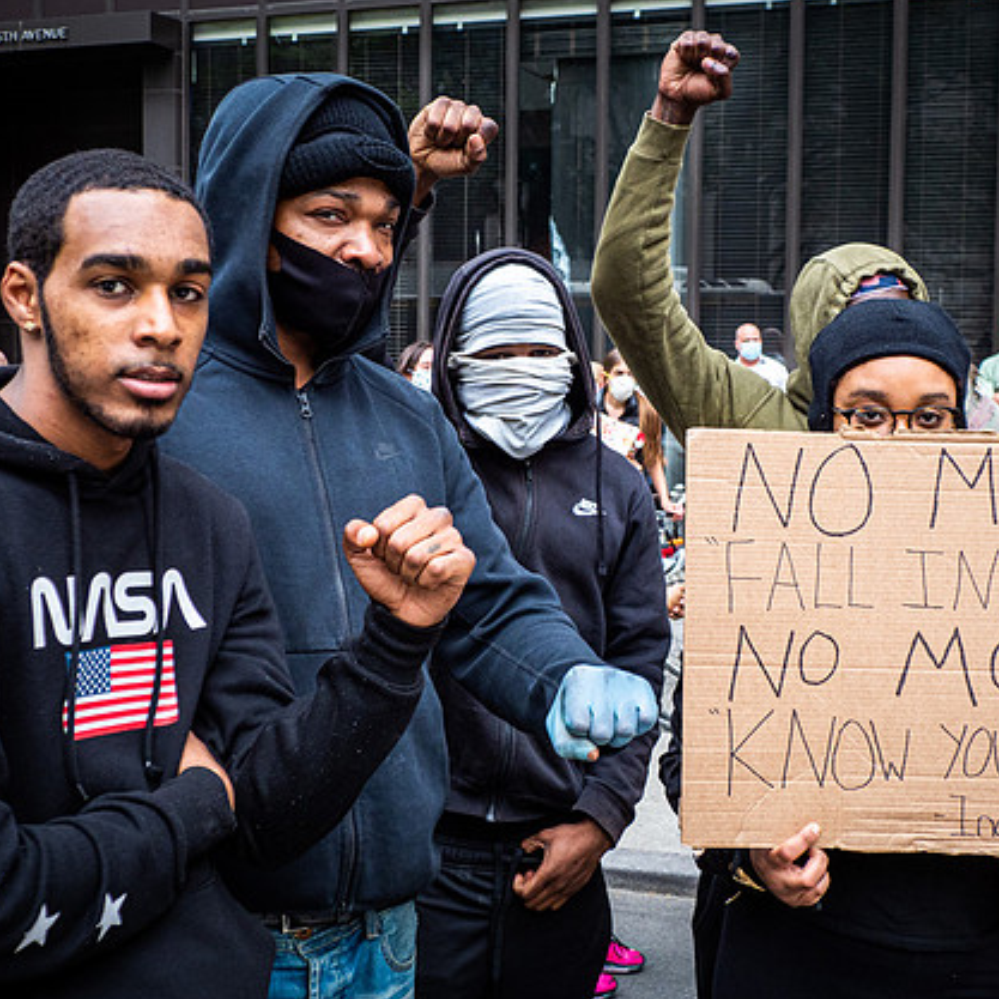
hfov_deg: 34.6
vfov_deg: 34.7
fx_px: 1600
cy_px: 460
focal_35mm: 49
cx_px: 553
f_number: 4.2
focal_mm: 17
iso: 400
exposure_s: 1/250
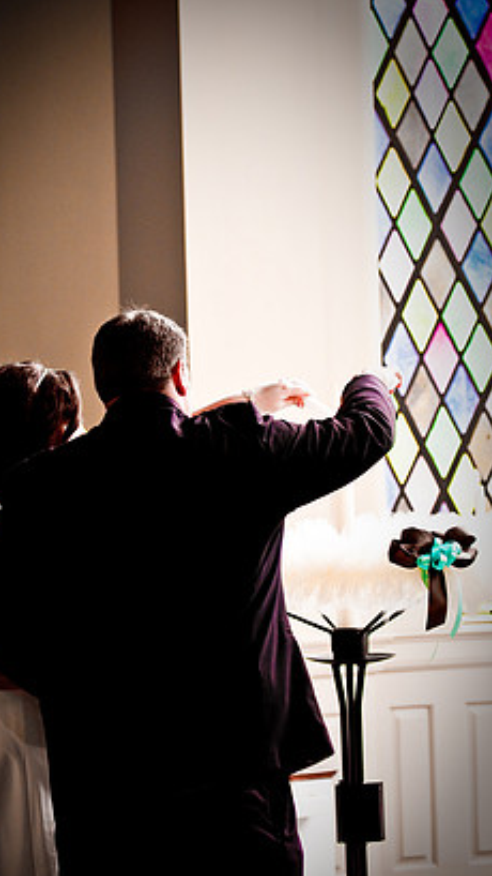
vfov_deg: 17.7
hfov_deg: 10.0
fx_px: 2807
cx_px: 202
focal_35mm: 121
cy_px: 475
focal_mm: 70
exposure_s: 1/100
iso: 200
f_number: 2.8
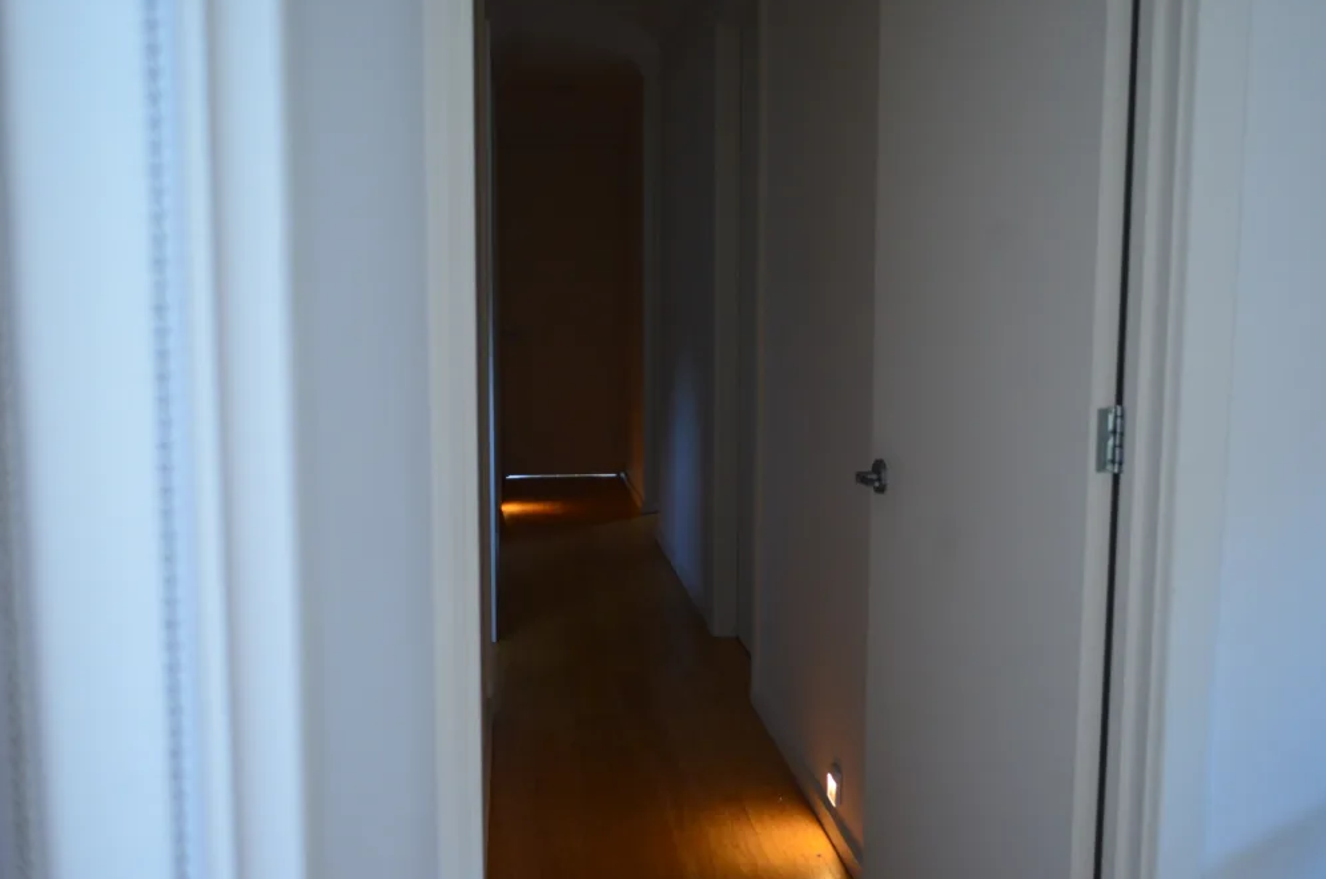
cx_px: 660
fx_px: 1360
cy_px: 436
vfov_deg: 35.8
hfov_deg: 52.0
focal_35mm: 37
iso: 1400
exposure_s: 1/30
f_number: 4
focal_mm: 24
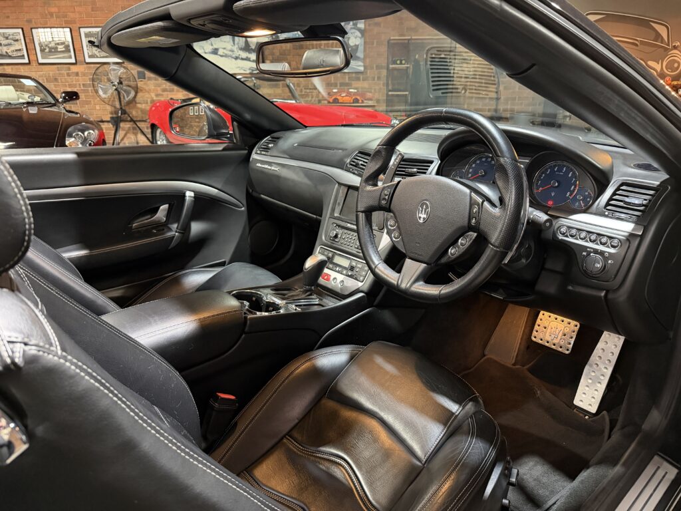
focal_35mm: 24
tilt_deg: -20.1
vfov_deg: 56.8
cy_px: 256
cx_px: 340
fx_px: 472
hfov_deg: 71.6
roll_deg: +0.5
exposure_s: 1/33
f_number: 1.78
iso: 800
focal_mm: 6.76
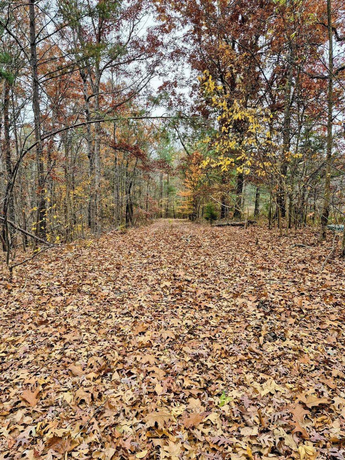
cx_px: 172
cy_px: 230
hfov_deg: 58.9
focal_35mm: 23
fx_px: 306
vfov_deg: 73.9
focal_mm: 5.4
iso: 40
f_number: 1.8
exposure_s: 1/180
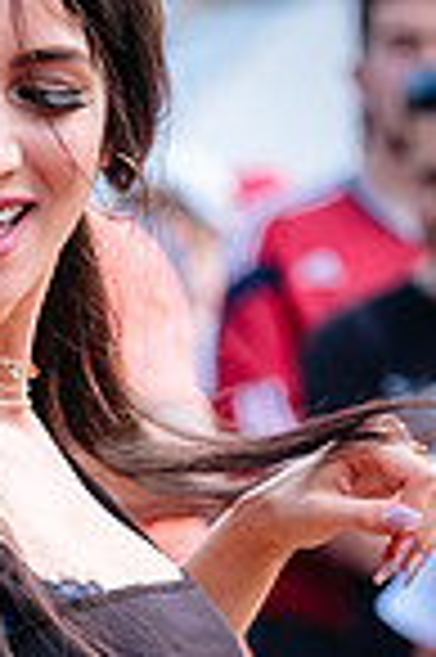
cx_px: -31
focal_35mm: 388
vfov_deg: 5.3
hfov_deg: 3.5
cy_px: 796
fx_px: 7065
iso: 200
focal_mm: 83.8
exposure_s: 1/250
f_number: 2.8
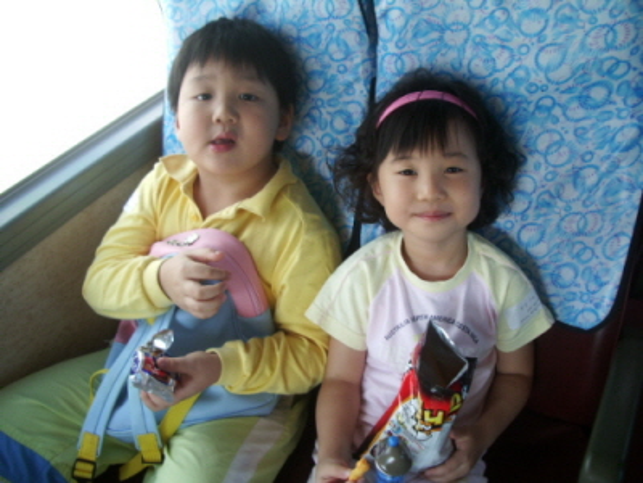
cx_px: 322
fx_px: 650
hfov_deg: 52.6
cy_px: 242
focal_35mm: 35
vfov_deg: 40.7
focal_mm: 5.8
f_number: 2.6
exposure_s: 1/30
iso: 100
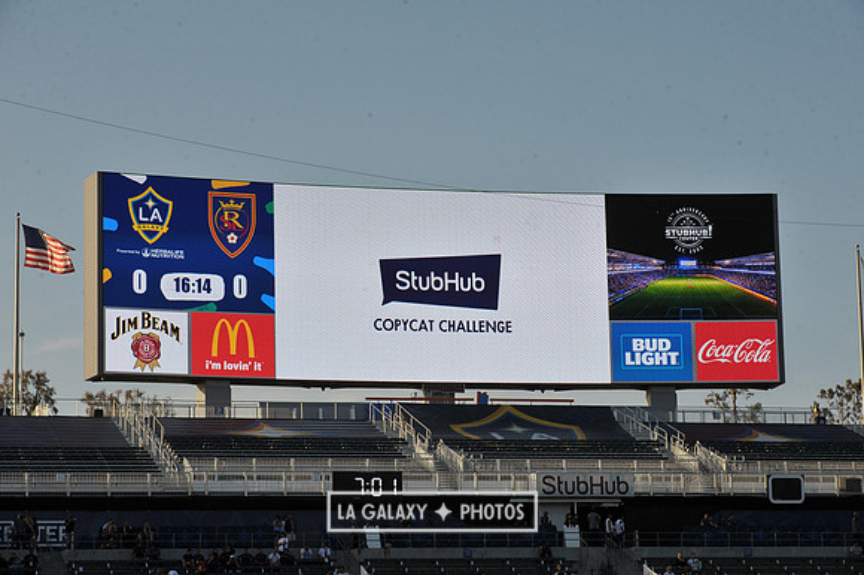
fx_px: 2638
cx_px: 432
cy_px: 288
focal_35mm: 110
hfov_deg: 18.6
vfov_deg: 12.4
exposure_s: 1/640
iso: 400
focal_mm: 110
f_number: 13
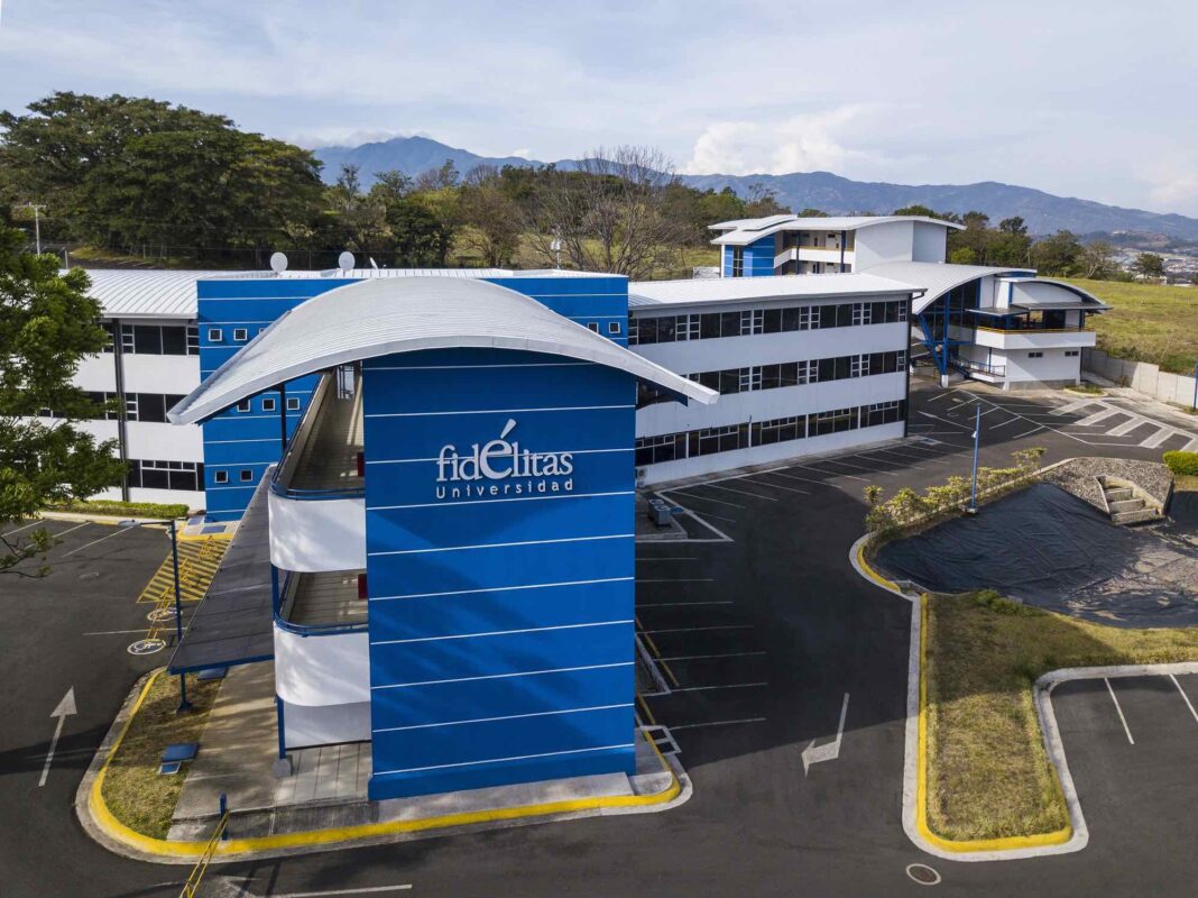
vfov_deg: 53.0
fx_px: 899
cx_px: 599
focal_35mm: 26
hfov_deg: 67.3
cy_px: 449
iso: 100
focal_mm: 4.7
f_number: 2.2
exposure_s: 1/1300
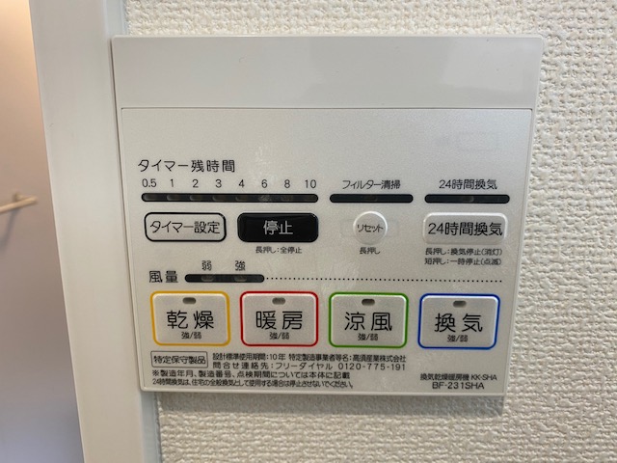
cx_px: 308
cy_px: 232
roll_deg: +0.2
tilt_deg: -12.2
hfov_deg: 67.3
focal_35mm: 26
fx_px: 463
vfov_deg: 53.1
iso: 80
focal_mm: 4.25
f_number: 1.8
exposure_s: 1/60
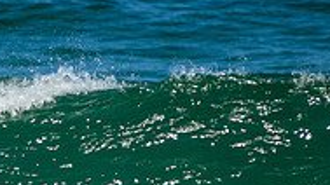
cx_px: -181
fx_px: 25944
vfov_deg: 0.4
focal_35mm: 2967
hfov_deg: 0.7
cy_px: 175
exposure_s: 1/2000
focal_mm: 800
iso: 1100
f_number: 11
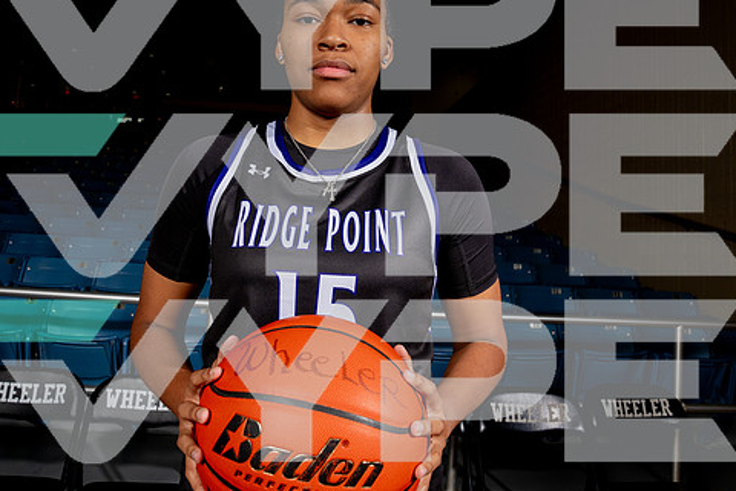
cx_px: 356
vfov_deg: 44.7
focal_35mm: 29
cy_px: 196
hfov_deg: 63.6
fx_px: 593
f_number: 7.1
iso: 250
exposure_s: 1/125
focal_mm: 24
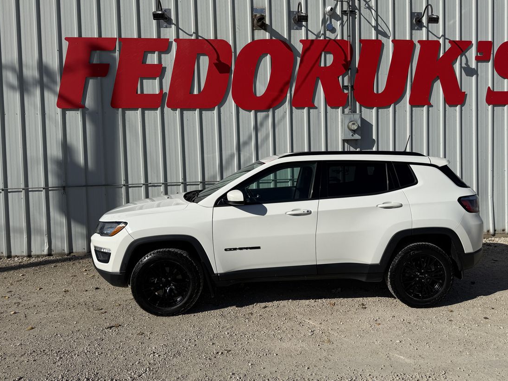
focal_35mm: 28
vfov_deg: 49.7
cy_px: 183
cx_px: 286
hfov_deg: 63.2
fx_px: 411
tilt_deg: -3.0
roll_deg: +1.3
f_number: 1.78
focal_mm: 6.76
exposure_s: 1/11905
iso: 80
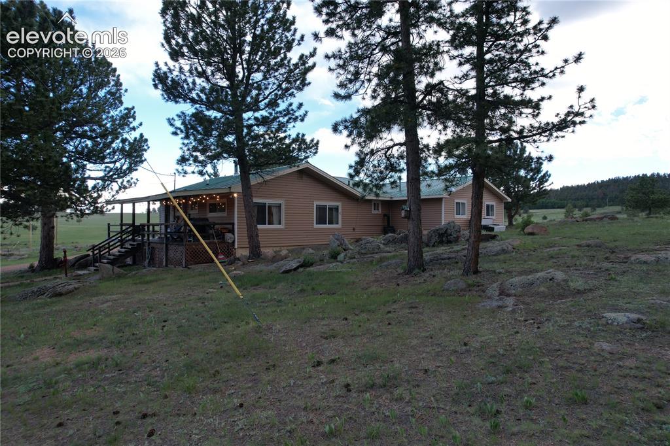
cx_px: 335
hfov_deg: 78.6
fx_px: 409
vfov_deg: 57.2
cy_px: 223
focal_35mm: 22
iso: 110
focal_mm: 8.38
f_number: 2.8
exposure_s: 1/320
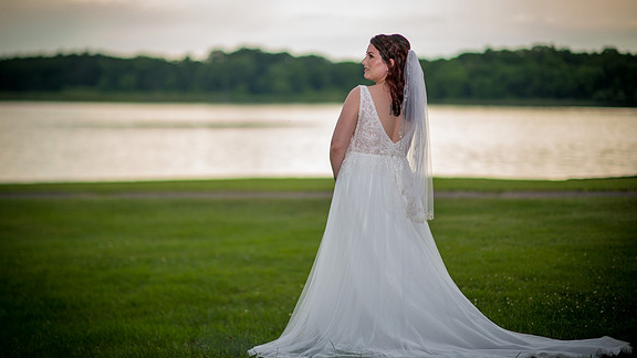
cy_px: 178
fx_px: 1571
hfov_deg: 22.9
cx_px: 311
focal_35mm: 93
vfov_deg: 13.0
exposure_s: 1/4000
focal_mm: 85
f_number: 1.4
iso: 400
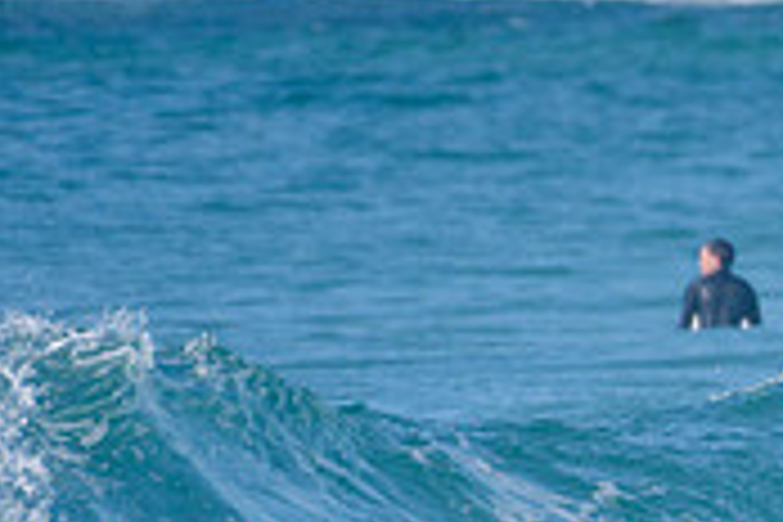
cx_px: 1586
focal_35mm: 2046
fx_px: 44497
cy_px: 486
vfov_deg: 0.7
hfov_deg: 1.0
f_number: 5.6
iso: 180
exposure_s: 1/2000
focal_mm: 500
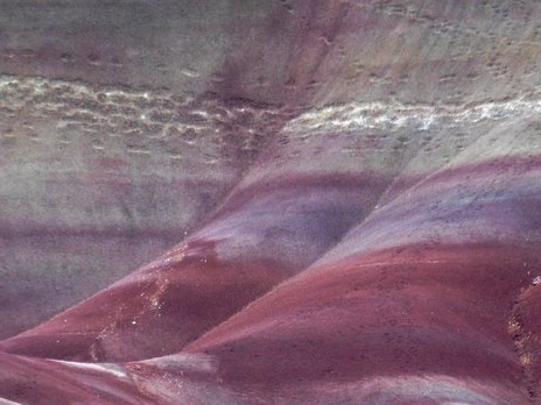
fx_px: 7580
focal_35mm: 485
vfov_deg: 3.1
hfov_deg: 4.1
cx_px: 367
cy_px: 354
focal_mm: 45
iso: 80
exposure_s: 1/100
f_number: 5.8
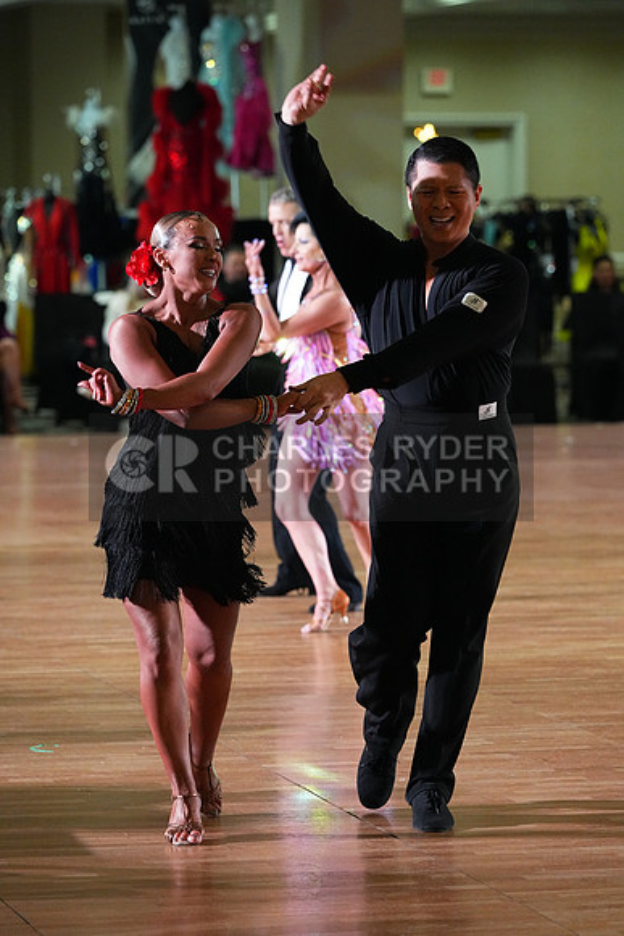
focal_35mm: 177
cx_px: 312
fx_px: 4599
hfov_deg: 7.8
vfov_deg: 11.6
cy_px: 468
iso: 8000
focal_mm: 177
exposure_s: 1/400
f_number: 5
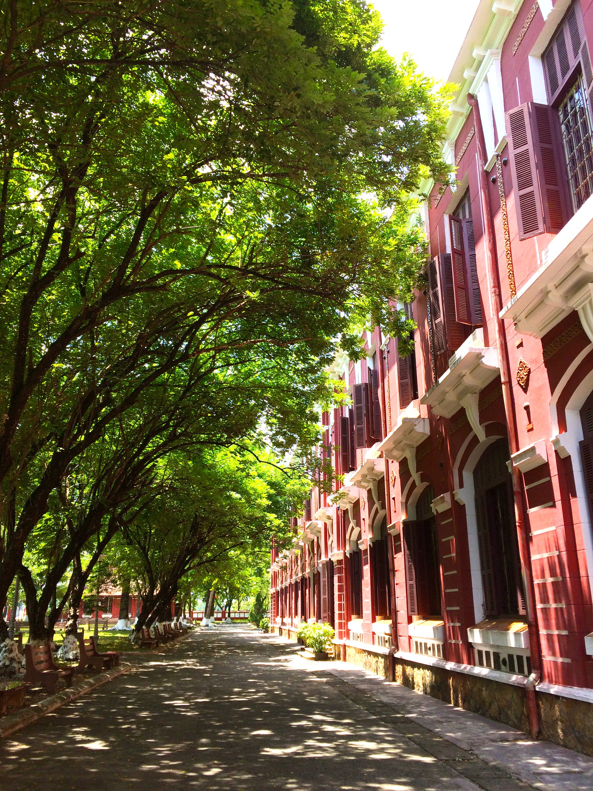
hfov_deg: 48.2
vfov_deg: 61.7
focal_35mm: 29
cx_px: 296
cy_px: 396
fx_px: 662
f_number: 2.2
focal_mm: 4.15
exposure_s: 1/483
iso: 32
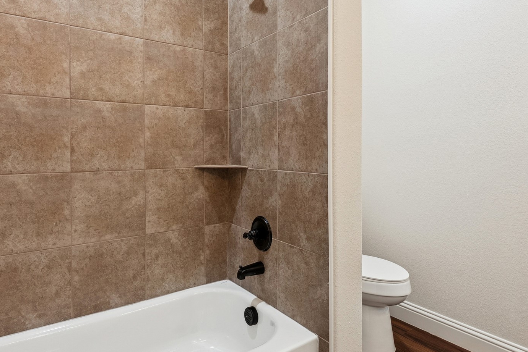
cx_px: 254
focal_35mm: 23
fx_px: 337
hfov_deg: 76.2
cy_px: 165
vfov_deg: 55.2
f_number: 9
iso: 320
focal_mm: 14.6
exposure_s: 1/10
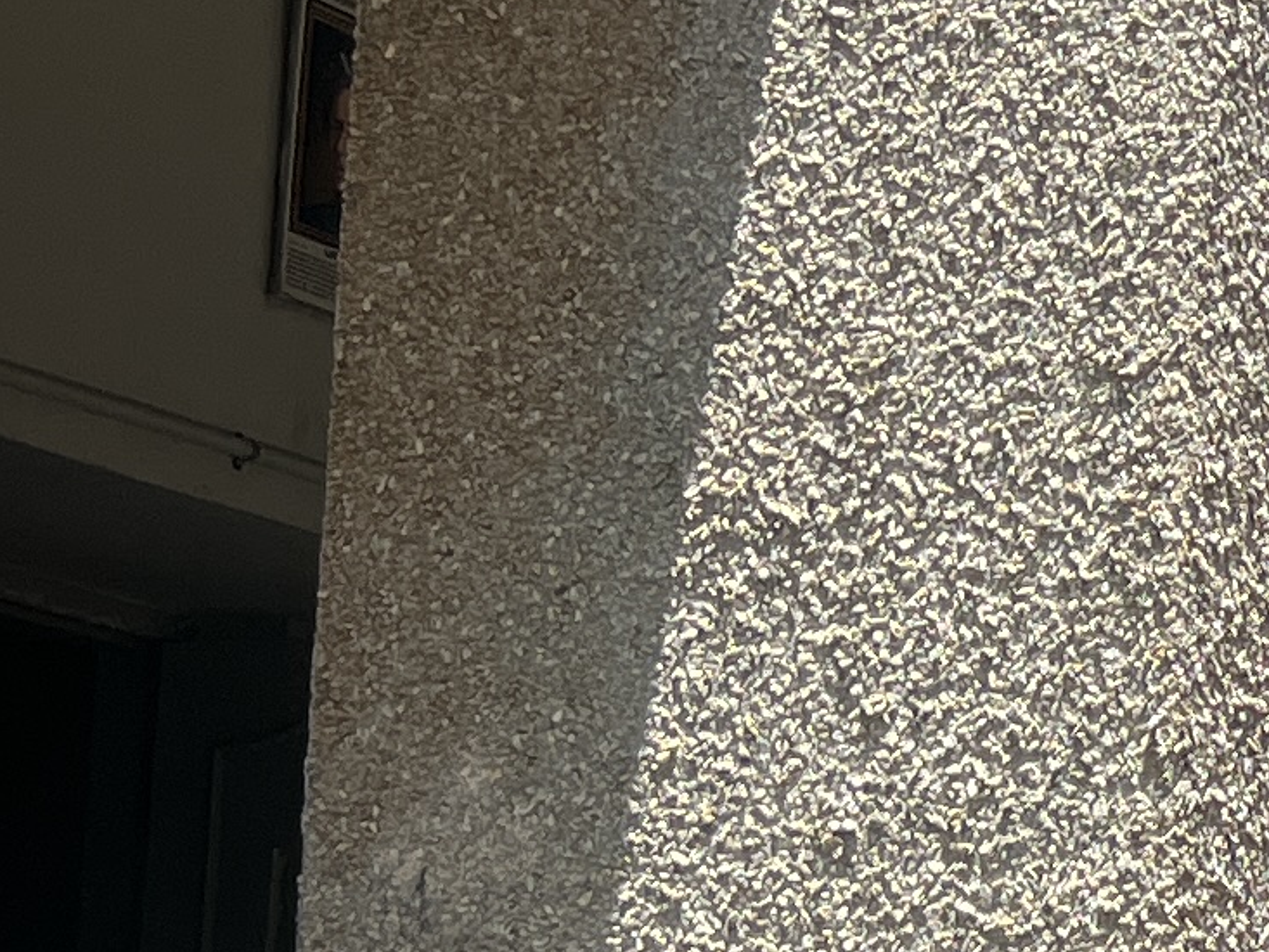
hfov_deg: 11.3
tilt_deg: +7.0
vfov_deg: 10.2
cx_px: 3140
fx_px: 5243
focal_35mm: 143
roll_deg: +0.0
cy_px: 1078
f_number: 1.5
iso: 50
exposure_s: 1/3077
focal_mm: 5.7
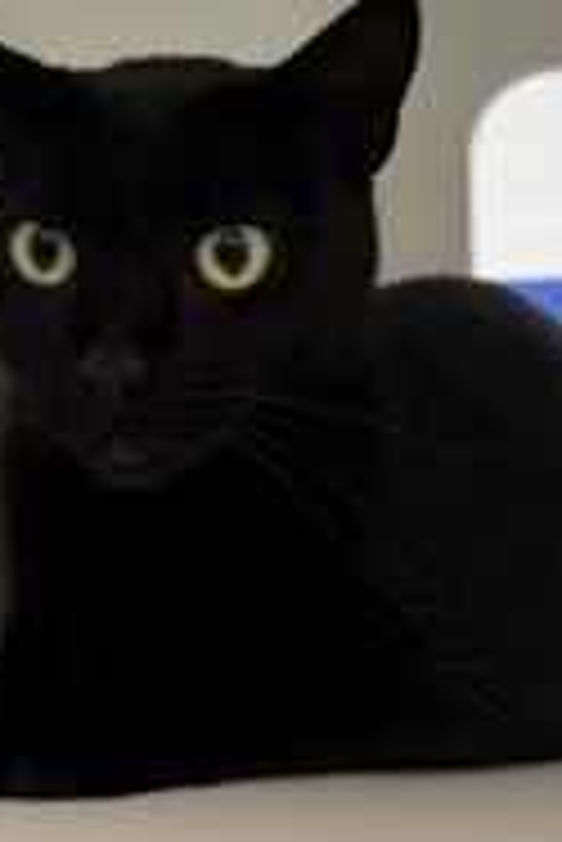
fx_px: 1309
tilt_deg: +12.3
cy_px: 189
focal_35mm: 56
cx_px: 173
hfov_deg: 24.1
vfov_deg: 34.7
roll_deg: -2.0
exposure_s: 1/60
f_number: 1.78
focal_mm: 6.76
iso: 160
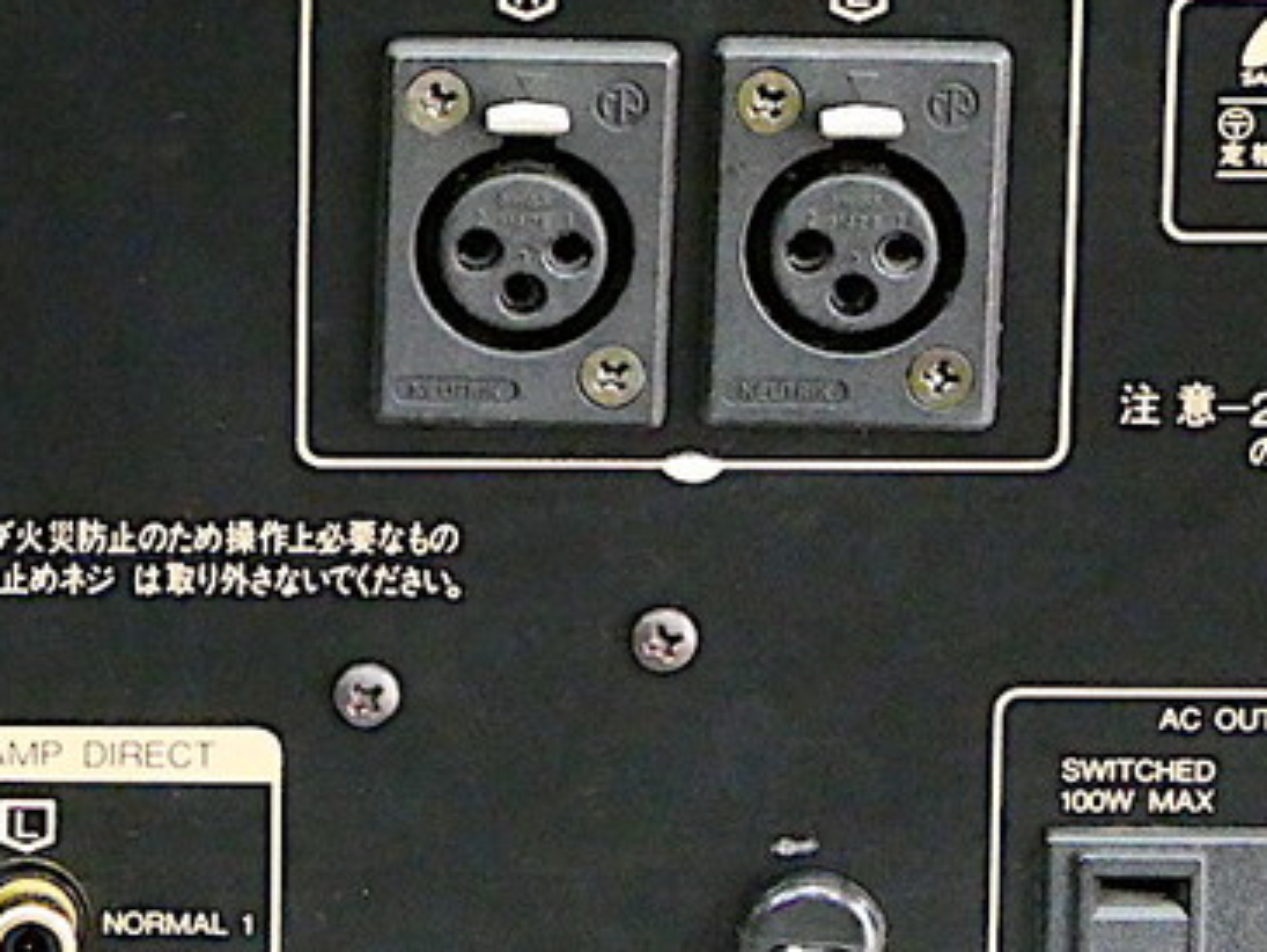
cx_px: -375
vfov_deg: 4.0
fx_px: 13767
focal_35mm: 376
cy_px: 320
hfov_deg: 5.2
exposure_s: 1/20
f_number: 5.6
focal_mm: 25.6
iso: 1600
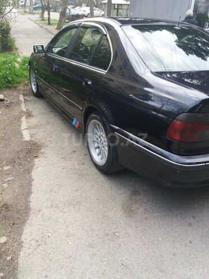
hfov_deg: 49.7
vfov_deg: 63.4
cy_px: 140
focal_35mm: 28
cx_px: 104
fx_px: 225
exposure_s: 1/120
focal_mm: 3.7
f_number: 1.9
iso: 100
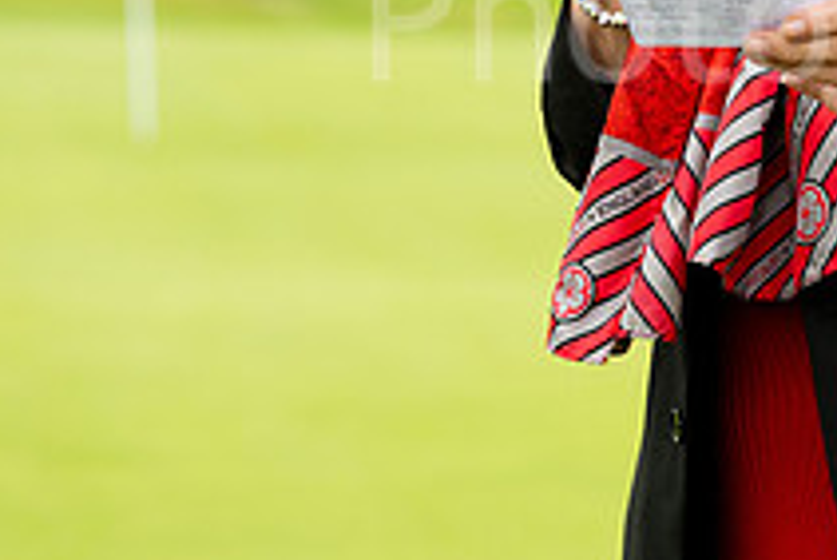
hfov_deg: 8.7
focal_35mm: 234
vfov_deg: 5.8
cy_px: -169
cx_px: 885
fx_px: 5444
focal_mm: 85
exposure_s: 1/640
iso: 400
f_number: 4
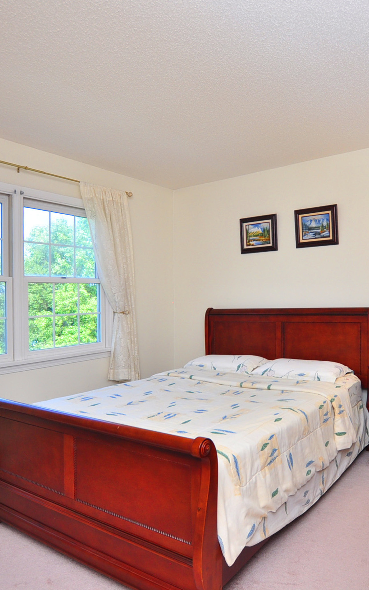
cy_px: 307
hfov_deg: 50.6
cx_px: 230
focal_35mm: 24
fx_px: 386
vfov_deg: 74.8
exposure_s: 1/125
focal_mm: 10
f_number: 4
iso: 200
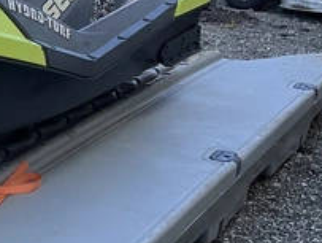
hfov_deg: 16.5
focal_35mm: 107
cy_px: 163
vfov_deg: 13.9
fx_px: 997
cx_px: -176
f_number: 1.8
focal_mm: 3
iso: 25
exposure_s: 1/620
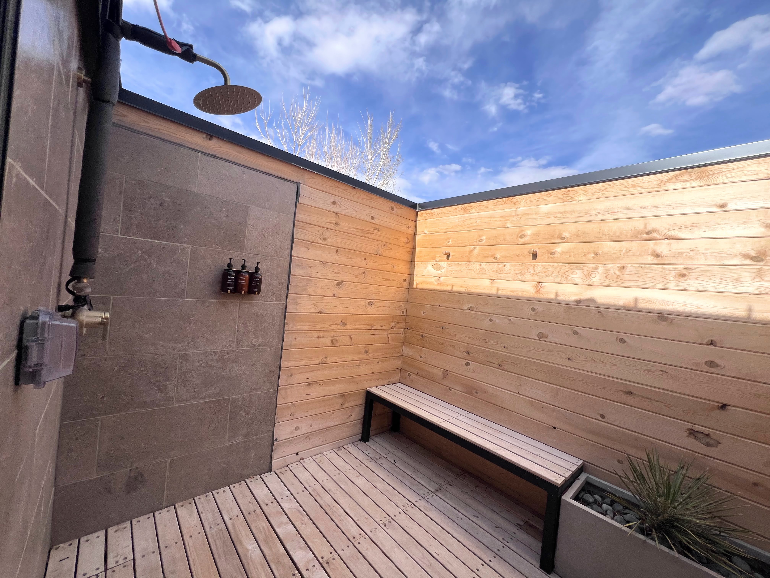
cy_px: 289
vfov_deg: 89.9
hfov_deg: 106.2
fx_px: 289
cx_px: 385
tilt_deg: -0.2
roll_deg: -5.5
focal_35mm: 13
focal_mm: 1.57
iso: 32
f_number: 1.8
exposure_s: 1/1325
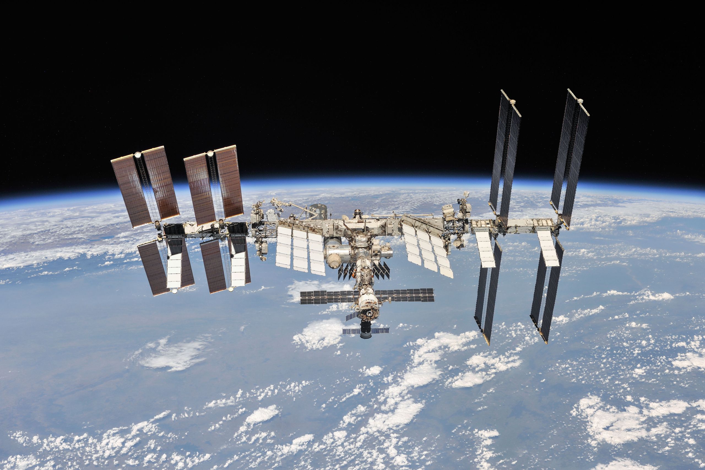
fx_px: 1097
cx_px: 352
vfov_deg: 24.2
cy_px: 235
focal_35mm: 56
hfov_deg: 35.6
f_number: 8
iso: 200
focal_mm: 56
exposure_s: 1/1600
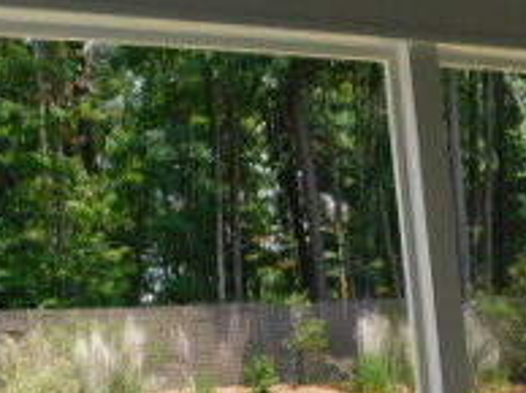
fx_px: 1153
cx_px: 244
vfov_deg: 18.3
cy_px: 472
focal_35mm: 76
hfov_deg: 25.7
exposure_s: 1/640
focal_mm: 4
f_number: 3
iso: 125
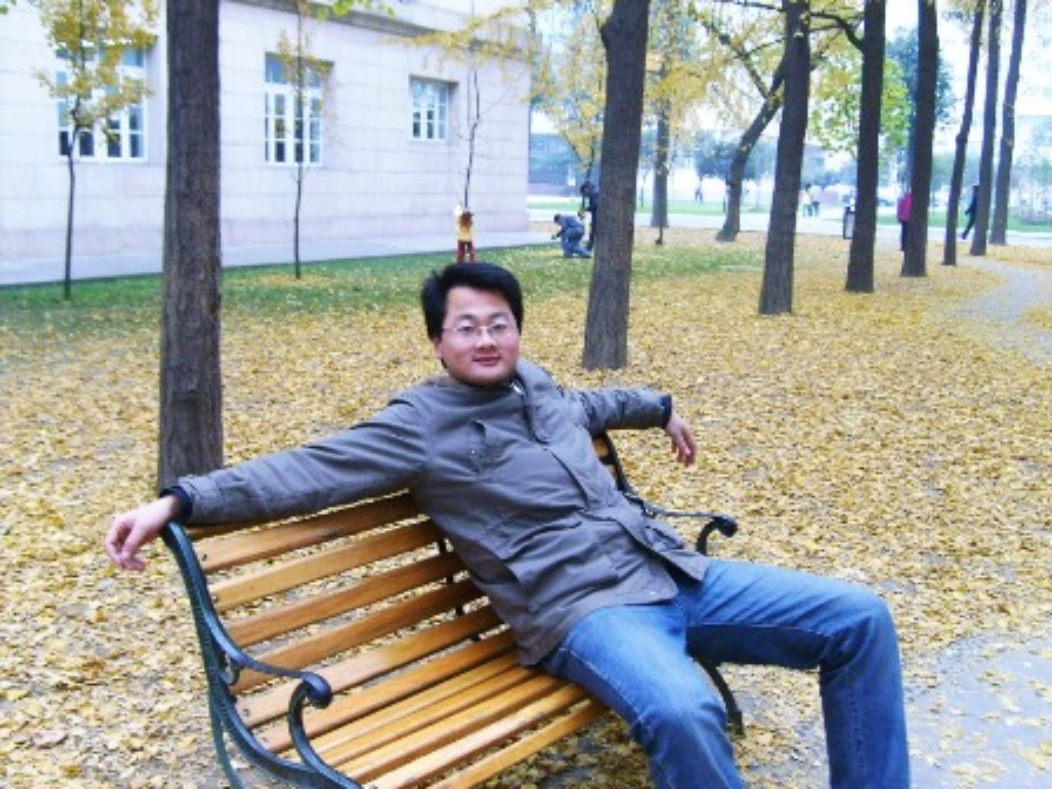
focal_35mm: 35
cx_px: 526
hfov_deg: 52.6
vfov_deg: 40.7
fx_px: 1064
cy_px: 394
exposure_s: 1/30
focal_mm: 5.8
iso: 133
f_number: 2.8
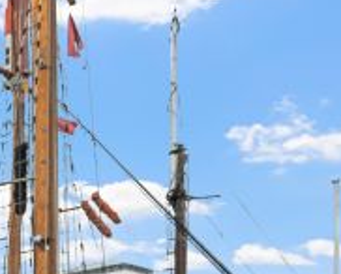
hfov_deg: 20.2
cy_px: 422
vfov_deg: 20.0
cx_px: -283
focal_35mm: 65
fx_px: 657
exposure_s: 1/2000
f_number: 5.6
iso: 1250
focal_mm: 14
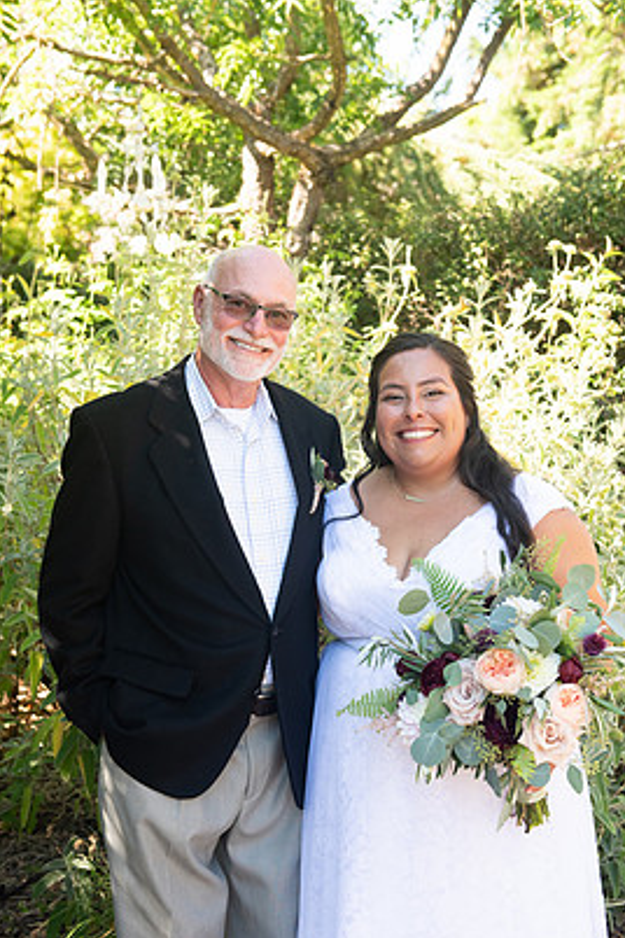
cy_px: 523
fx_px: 1458
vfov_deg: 35.6
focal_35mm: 56
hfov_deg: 24.2
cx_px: 329
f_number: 4.5
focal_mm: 50
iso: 640
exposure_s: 1/400
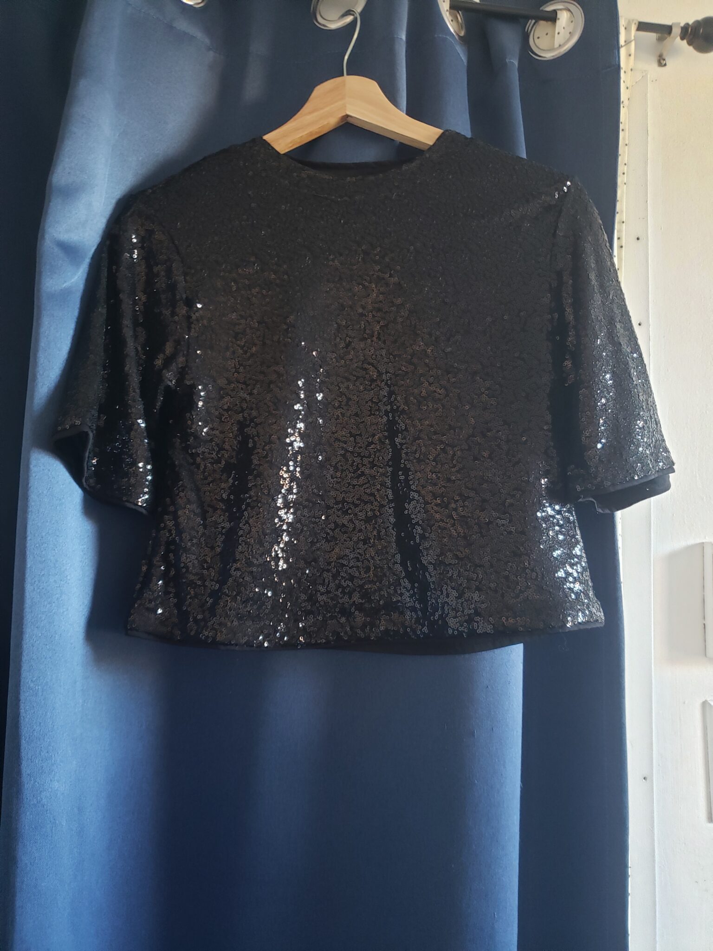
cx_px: 356
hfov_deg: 53.1
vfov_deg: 67.3
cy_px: 476
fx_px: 714
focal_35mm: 26
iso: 250
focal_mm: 4.3
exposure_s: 1/18
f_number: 1.5
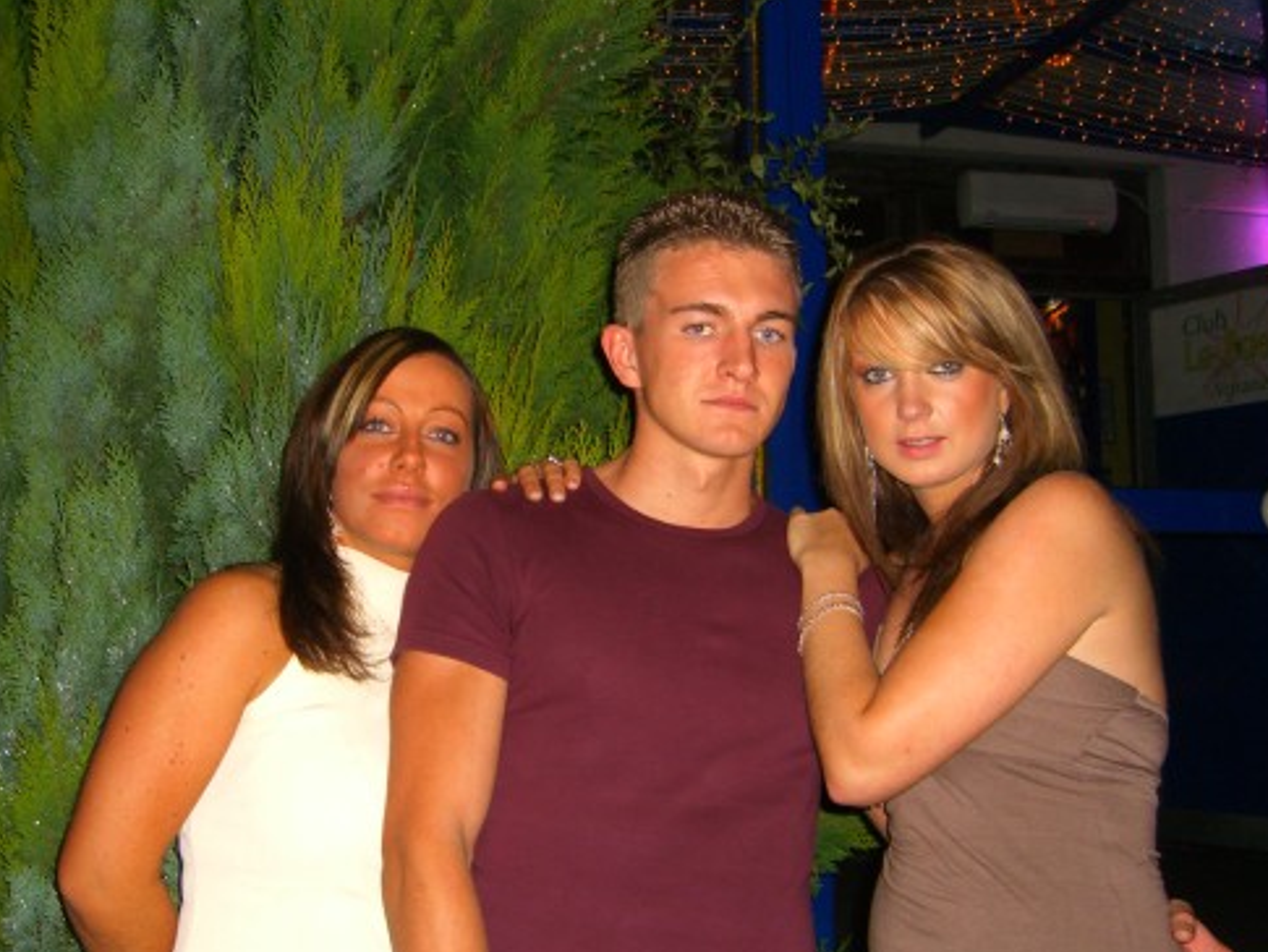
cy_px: 513
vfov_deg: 30.9
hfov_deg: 40.3
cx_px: 523
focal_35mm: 47
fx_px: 1722
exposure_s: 1/60
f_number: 2.8
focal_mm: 7.9
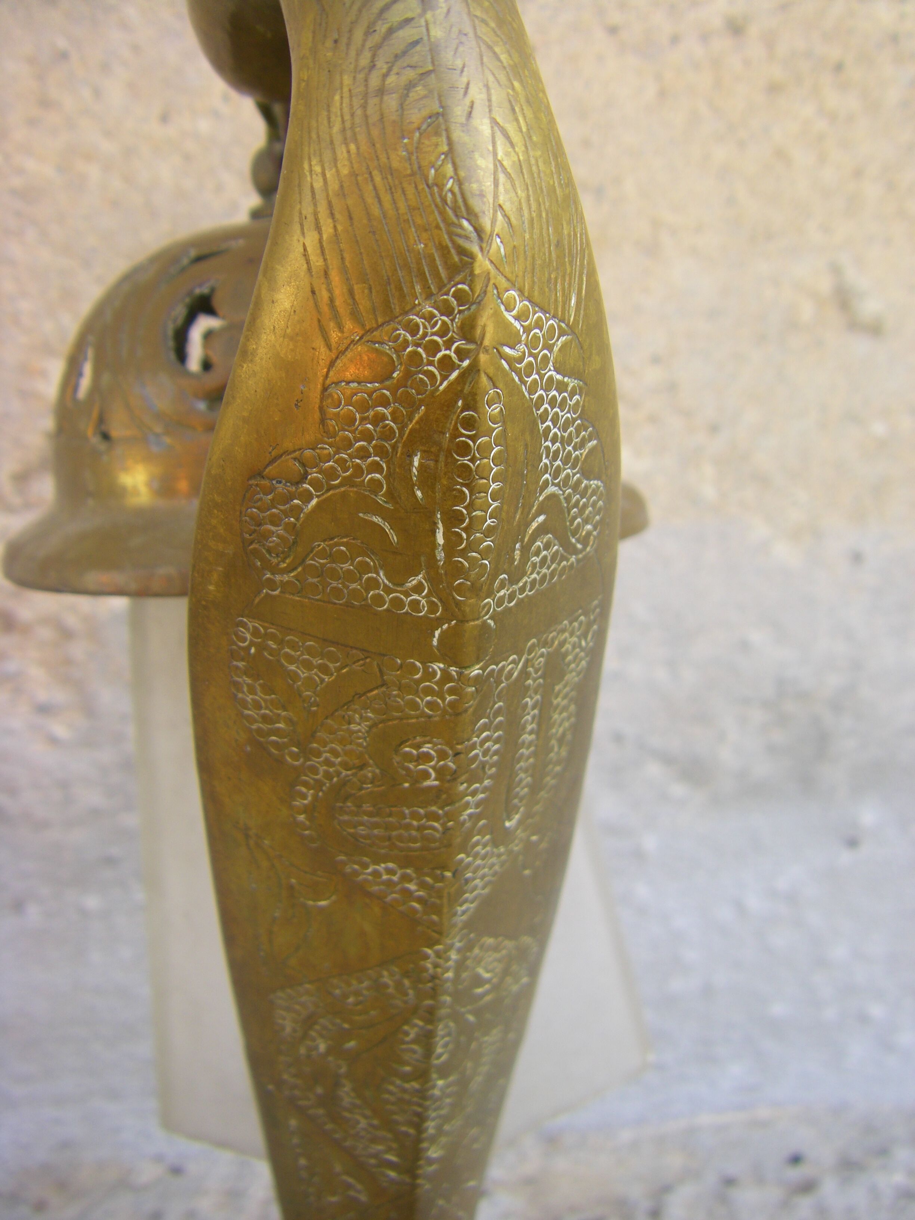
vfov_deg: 49.0
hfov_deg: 37.7
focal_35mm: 38
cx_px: 458
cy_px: 610
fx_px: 1339
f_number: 3.5
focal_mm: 6.3
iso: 64
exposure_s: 1/125
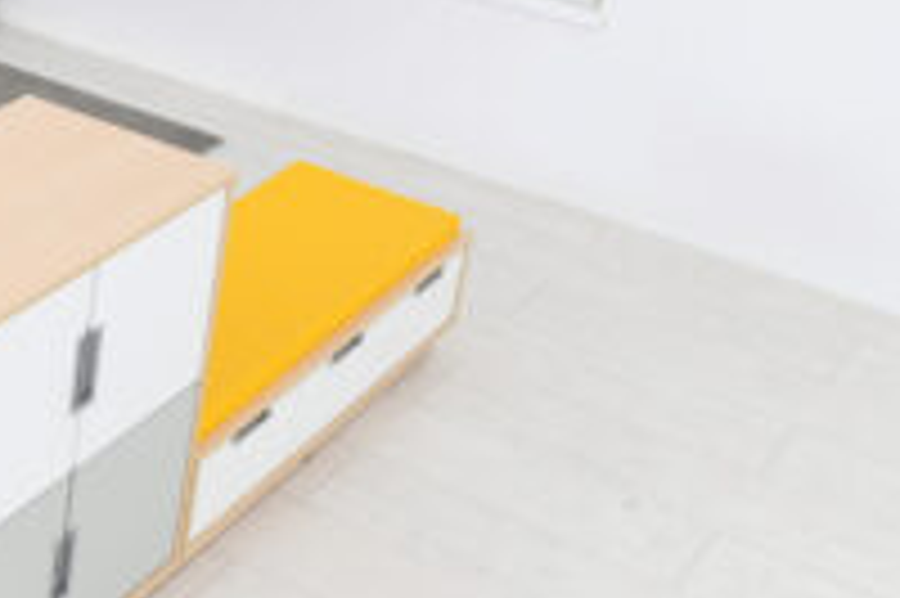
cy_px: 99
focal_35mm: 72
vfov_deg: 18.7
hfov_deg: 23.9
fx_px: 1798
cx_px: -333
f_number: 8
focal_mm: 24
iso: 64
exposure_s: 1/80
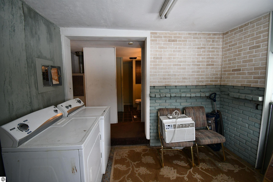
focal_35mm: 15
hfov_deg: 100.4
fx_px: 114
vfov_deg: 77.3
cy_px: 91
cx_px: 136
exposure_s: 1/125
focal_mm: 10
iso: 1400
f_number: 4.5
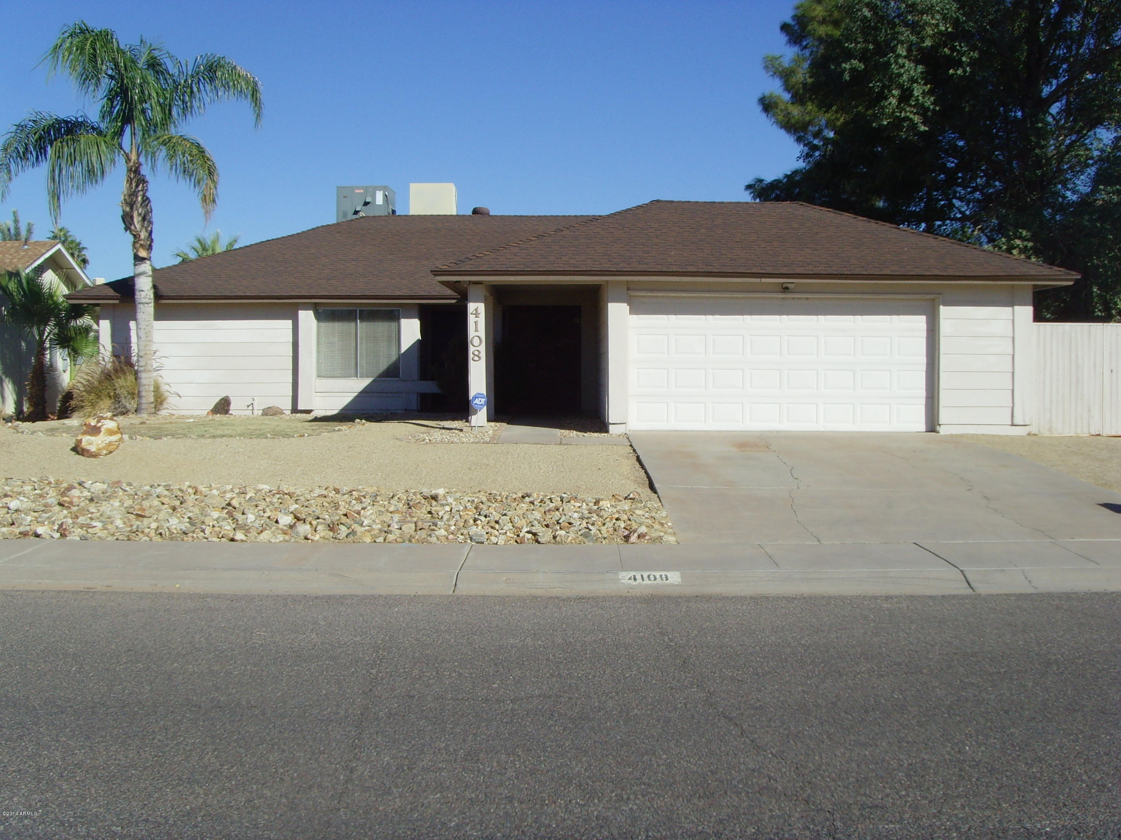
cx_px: 560
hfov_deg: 47.9
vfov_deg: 36.8
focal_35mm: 39
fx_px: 1263
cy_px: 420
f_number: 6.3
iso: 80
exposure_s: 1/500
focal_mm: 6.6
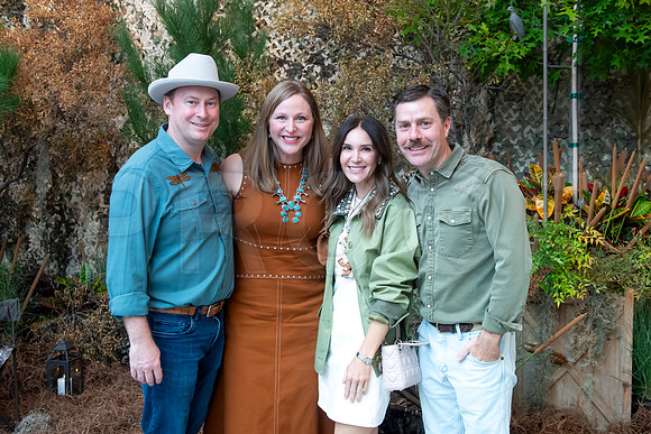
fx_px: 791
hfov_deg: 44.7
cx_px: 335
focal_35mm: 44
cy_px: 212
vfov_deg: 30.7
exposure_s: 1/100
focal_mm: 40
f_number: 5.6
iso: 4000
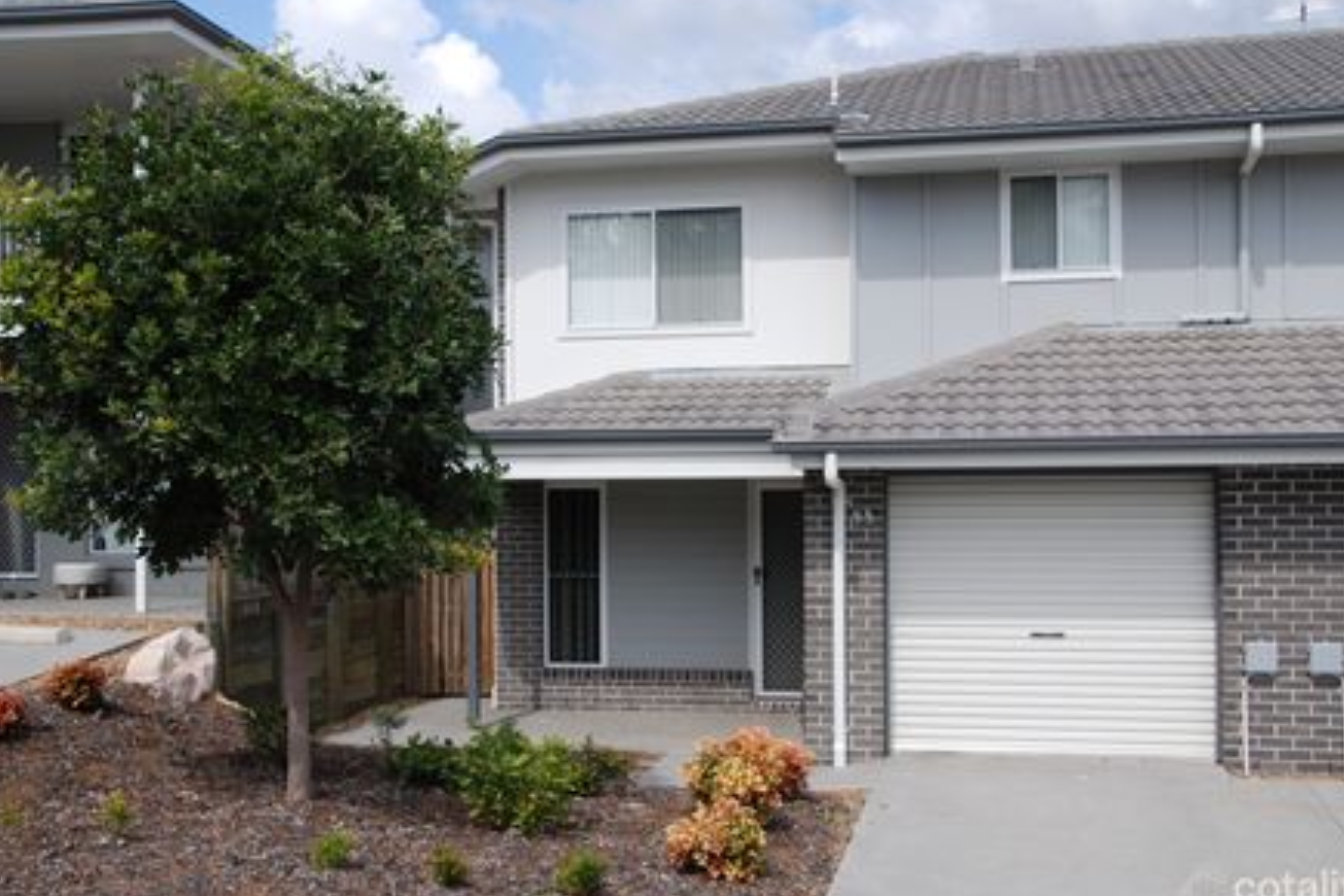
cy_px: 468
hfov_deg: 47.9
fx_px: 1513
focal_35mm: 41
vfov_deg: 33.0
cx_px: 701
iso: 100
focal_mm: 25
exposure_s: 1/200
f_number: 7.1
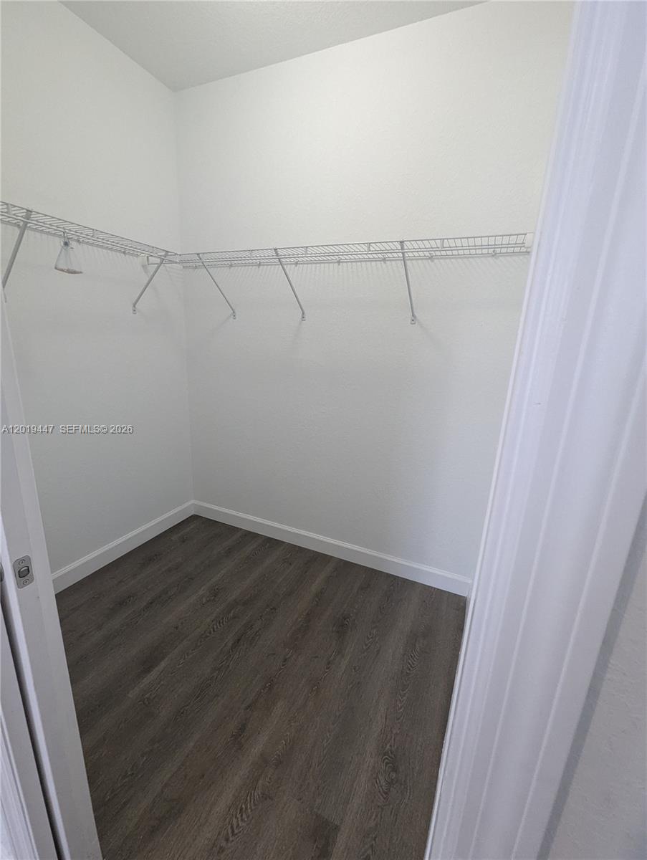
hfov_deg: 90.0
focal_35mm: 13
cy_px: 430
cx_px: 324
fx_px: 323
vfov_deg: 106.1
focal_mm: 1.95
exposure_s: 1/24
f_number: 2.2
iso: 172
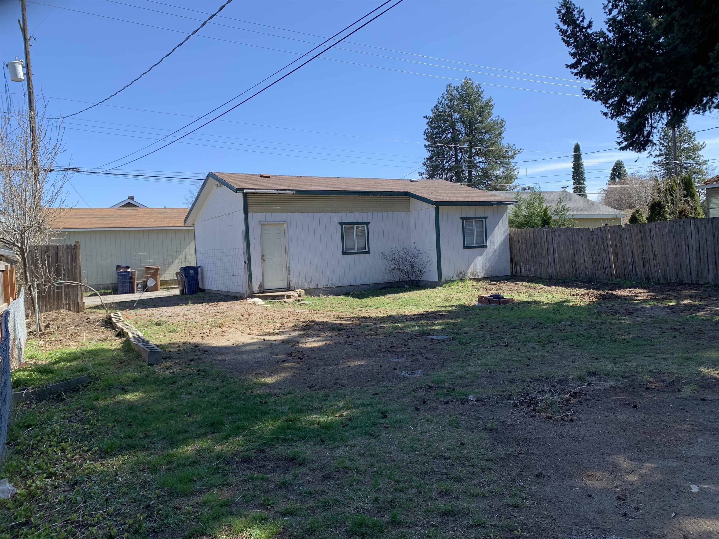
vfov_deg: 53.1
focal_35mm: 26
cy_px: 270
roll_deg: +3.6
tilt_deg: -3.5
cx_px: 360
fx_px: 540
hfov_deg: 67.3
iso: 25
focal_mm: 4.25
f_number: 1.8
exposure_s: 1/1299
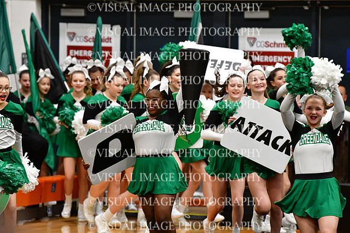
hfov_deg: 6.9
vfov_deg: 4.6
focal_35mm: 300
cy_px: 116
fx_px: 2917
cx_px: 175
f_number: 3.5
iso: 5000
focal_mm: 200
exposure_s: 1/500
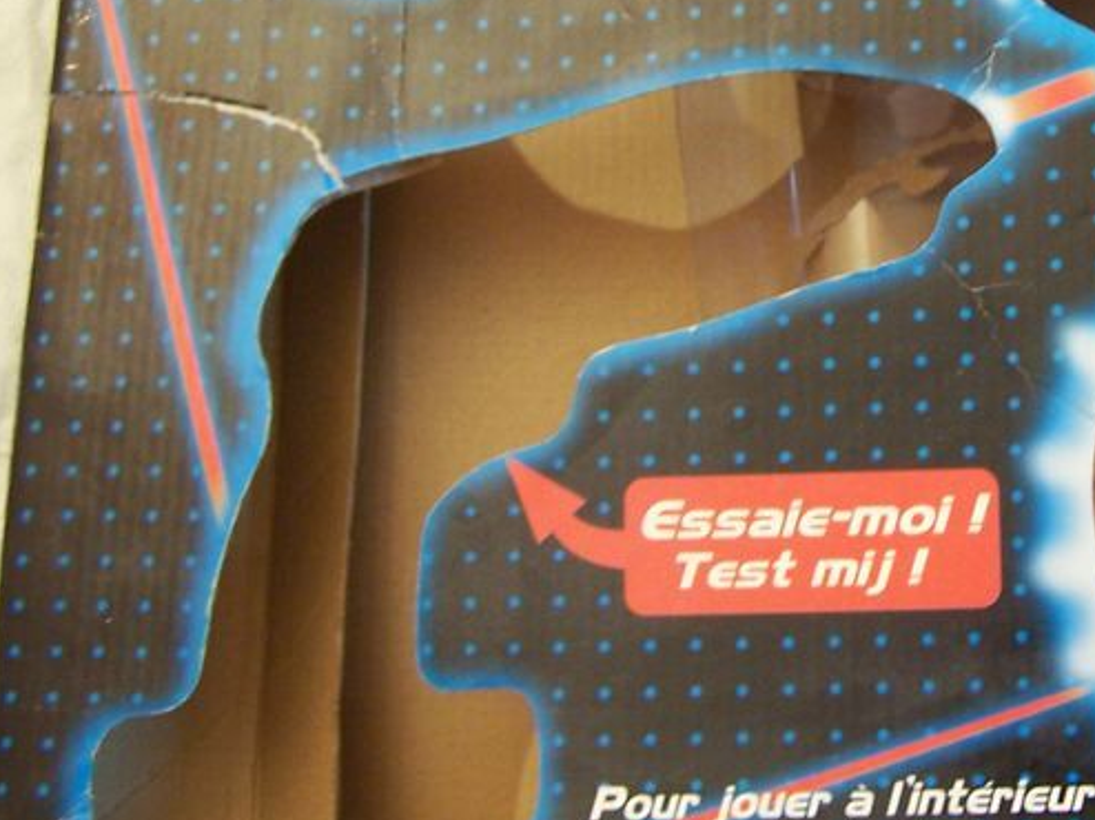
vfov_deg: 18.9
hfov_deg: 24.3
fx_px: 2435
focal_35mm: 77
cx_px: 1064
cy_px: 142
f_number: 2.8
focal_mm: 6.3
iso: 140
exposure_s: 1/8
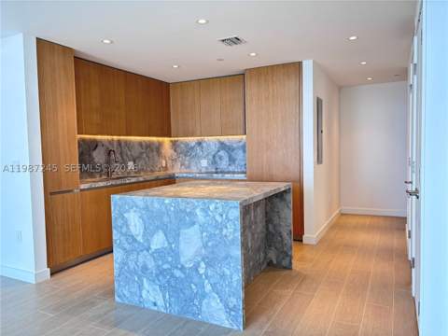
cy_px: 168
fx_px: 336
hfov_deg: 67.3
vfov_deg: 53.1
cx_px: 224
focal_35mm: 26
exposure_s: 1/120
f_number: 1.6
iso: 125
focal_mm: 5.96
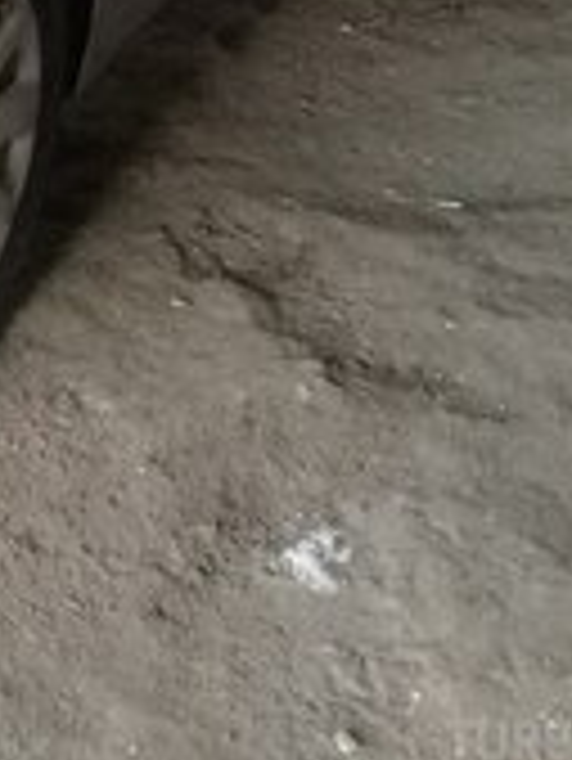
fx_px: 2002
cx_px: -122
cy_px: -315
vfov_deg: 19.3
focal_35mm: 91
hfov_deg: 15.6
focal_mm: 3.3
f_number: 2.2
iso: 320
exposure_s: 1/33
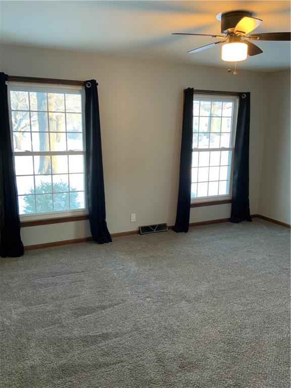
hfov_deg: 48.2
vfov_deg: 61.7
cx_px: 146
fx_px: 325
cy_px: 194
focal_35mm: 29
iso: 125
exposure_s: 1/60
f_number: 1.8
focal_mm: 3
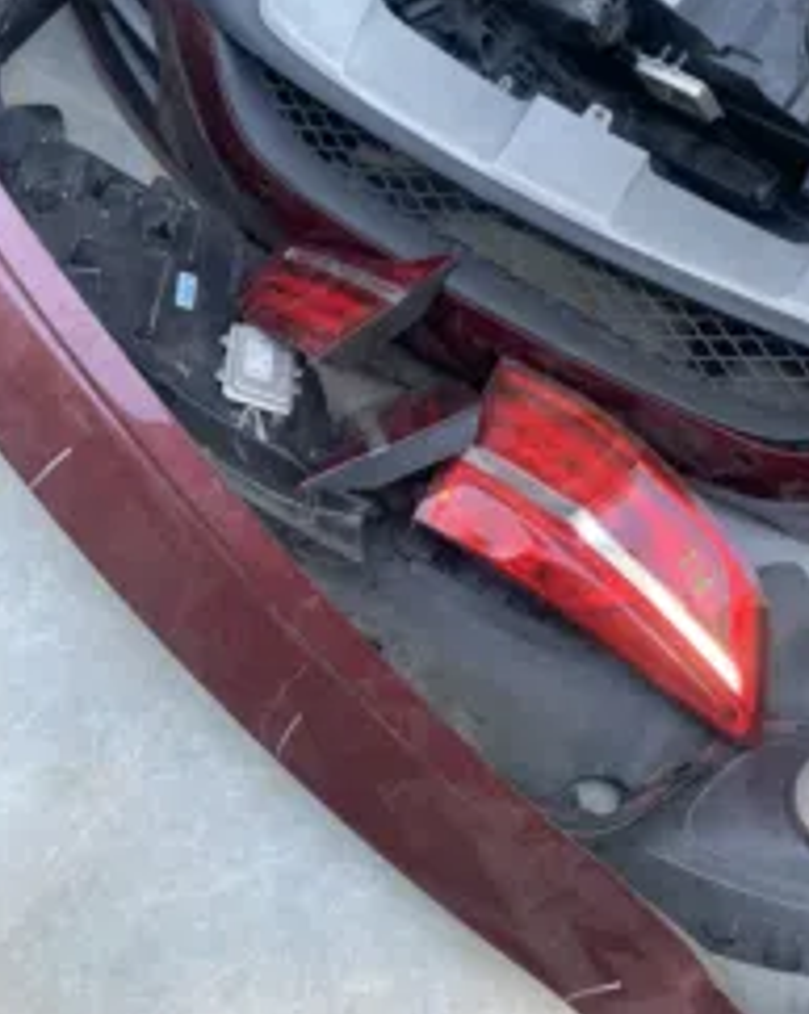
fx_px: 1259
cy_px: 293
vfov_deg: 42.9
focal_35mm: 42
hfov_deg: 35.5
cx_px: 486
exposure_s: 1/121
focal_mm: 4.2
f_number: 1.6
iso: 100
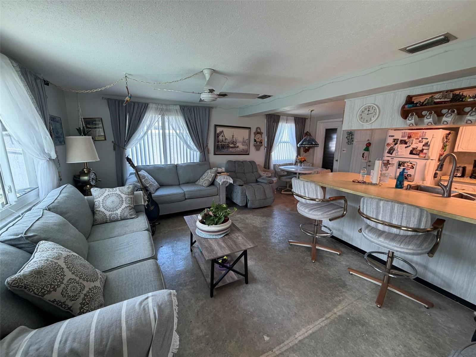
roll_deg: -0.9
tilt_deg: -11.9
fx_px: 193
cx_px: 238
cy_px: 178
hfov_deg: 102.1
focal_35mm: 14
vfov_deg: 85.7
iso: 160
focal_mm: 2.22
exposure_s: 1/120
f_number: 2.2
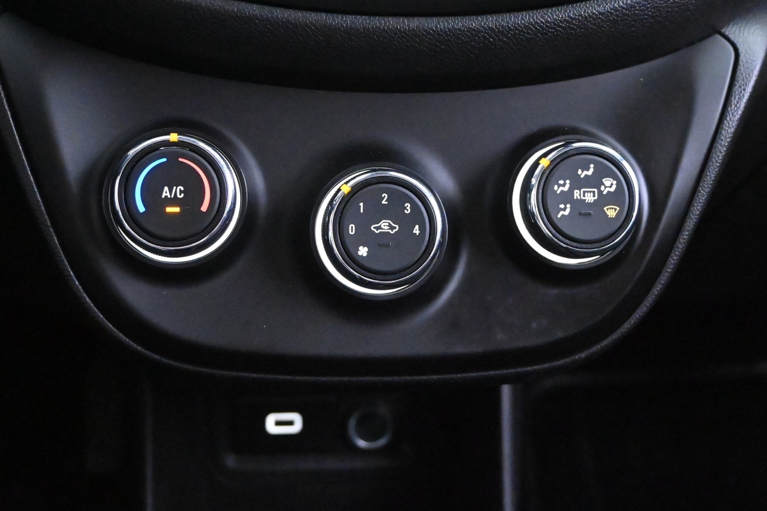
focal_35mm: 48
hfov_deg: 41.4
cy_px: 220
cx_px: 388
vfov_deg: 28.2
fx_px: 1015
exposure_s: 1/40
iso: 18000
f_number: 4.2
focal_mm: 25
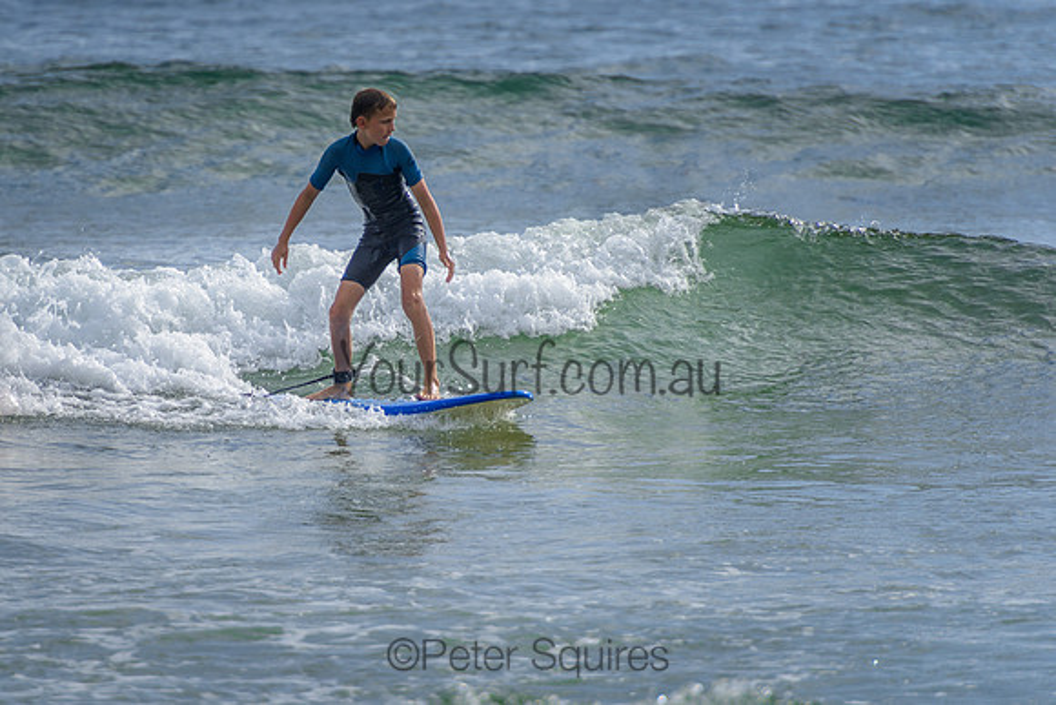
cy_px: 293
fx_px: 14764
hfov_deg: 4.1
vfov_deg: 2.7
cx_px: 392
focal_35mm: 503
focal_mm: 400
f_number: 5.6
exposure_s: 1/1600
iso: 160
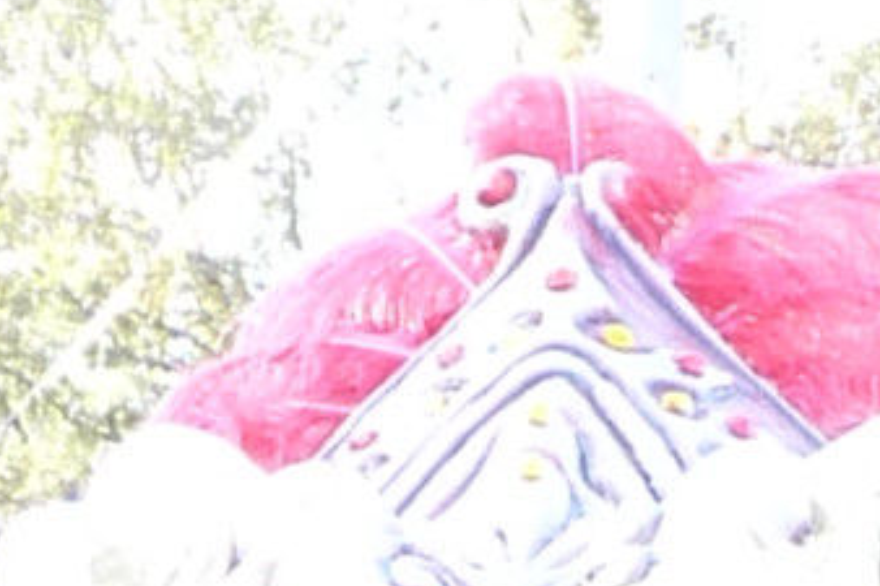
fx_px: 6548
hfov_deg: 7.7
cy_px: 2729
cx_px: 404
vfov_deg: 4.5
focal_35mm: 268
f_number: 2.8
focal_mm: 4.8
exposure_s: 1/50
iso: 100
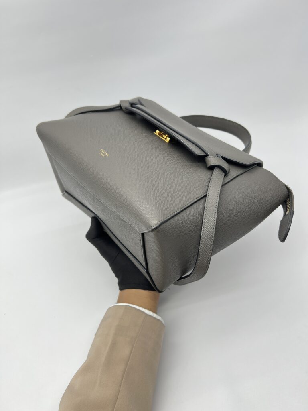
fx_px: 308
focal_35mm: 26
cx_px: 154
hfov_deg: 53.1
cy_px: 206
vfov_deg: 67.3
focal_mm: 5.7
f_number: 1.5
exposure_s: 1/100
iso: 40
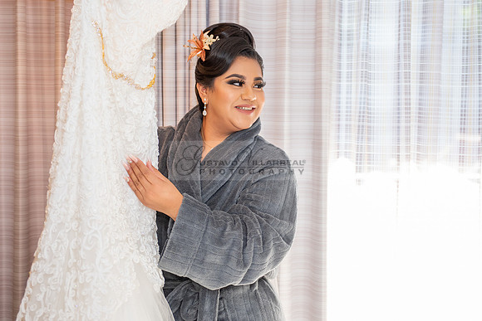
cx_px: 241
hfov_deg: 28.3
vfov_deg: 19.1
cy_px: 160
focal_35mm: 71
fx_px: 955
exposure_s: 1/250
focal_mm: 56
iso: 500
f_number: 2.8
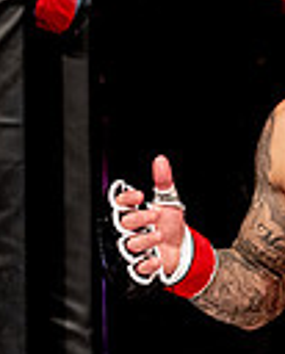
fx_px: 2227
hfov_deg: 7.1
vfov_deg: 9.0
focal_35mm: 212
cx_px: 520
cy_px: 353
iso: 2500
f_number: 2.8
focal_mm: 50
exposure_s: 1/640
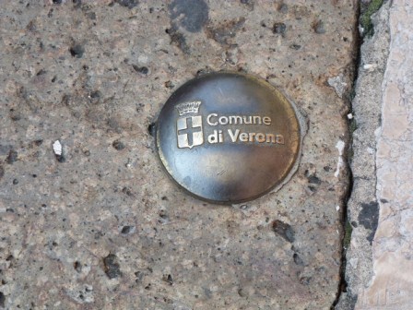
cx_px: 206
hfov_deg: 13.5
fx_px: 1742
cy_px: 155
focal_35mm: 146
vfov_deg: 10.2
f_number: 4
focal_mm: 26.3
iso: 80
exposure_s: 1/200
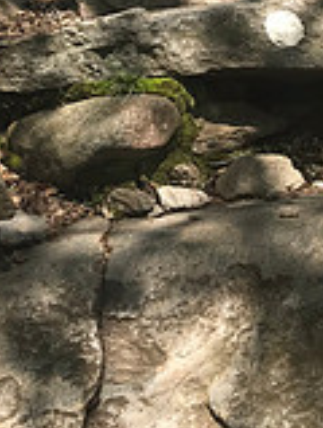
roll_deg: +3.5
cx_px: -81
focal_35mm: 79
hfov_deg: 17.7
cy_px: -57
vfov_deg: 23.0
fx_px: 979
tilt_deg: +8.6
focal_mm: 3.99
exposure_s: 1/870
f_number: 1.8
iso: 20
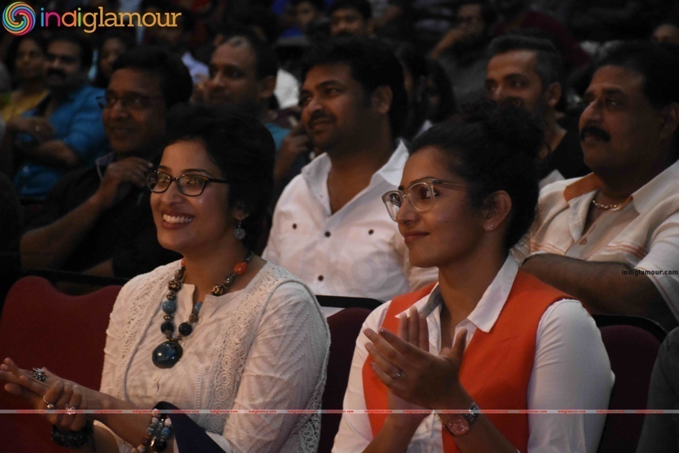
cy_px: 226
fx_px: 2263
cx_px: 340
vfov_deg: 11.4
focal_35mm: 120
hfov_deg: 17.1
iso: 8000
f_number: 5.3
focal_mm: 80
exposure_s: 1/80
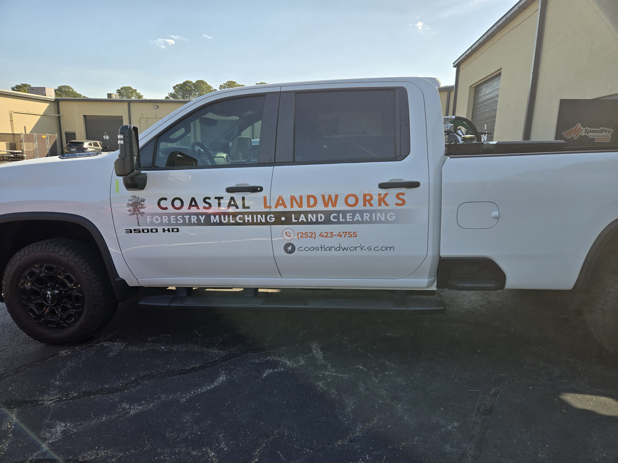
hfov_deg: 73.9
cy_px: 232
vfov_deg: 58.9
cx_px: 309
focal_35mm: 23
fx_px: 411
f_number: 1.8
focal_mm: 5.4
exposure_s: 1/1245
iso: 25
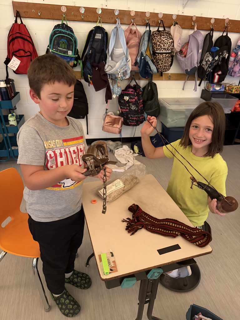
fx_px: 222
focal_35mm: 24
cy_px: 160
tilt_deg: -30.1
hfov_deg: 56.8
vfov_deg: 71.6
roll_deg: -3.6
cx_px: 120
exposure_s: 1/40
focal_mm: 6.76
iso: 1000
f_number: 1.78
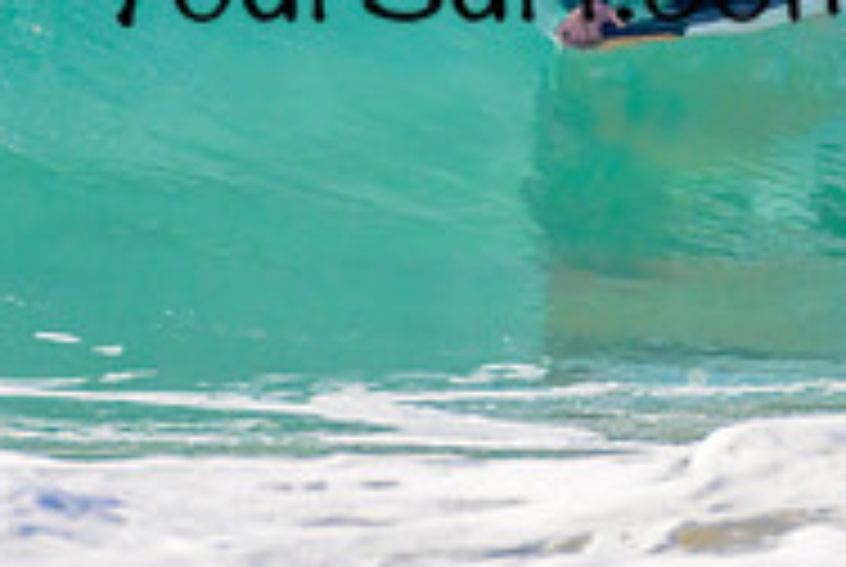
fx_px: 72540
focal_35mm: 3082
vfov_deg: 0.4
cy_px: -83
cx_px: 562
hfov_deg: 0.7
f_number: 11
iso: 1400
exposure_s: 1/2000
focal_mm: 1000
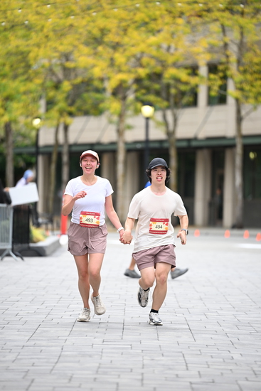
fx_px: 2173
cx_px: 130
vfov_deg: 10.3
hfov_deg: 6.9
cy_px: 196
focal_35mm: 200
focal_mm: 200
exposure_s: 1/1600
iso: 640
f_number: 2.8
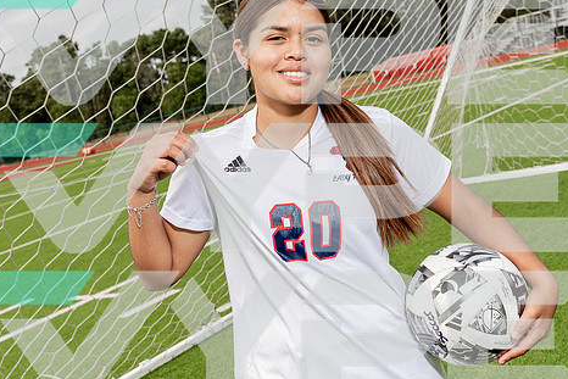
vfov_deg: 26.5
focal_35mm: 51
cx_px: 282
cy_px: 188
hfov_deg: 38.9
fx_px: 805
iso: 125
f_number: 8
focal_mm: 39
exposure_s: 1/250
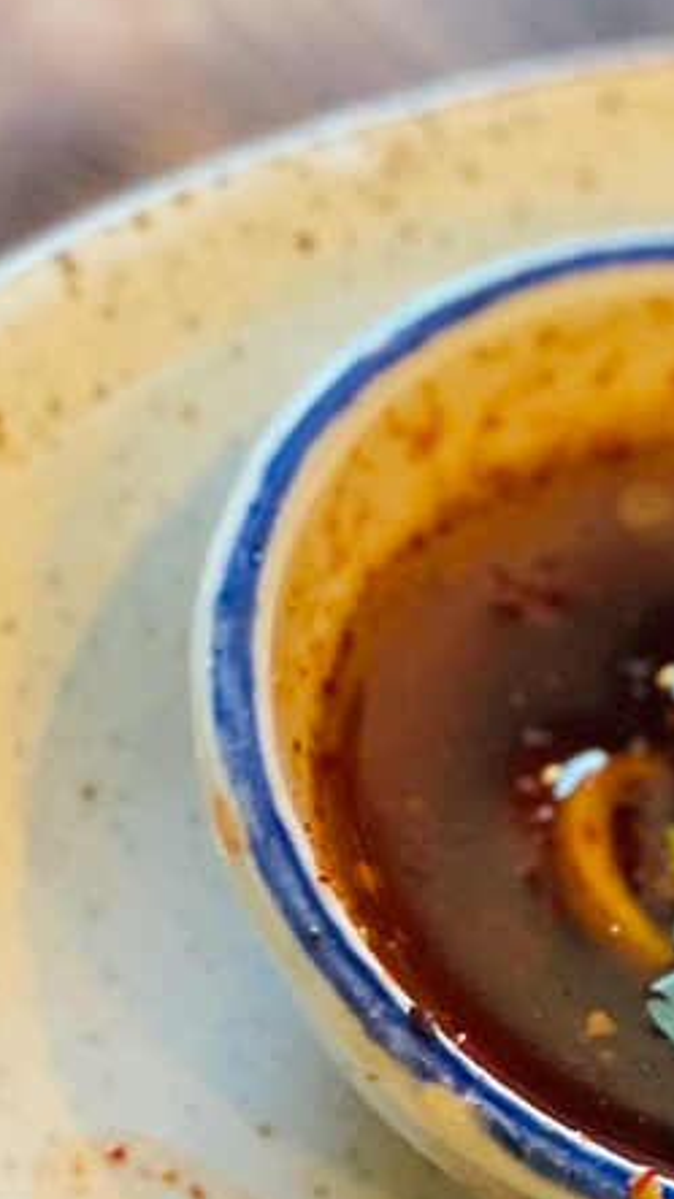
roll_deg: -21.6
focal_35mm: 258
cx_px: 1516
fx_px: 8202
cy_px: 476
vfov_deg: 8.4
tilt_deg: -44.3
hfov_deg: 4.6
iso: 160
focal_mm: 6
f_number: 2
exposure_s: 1/40
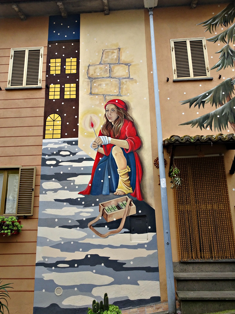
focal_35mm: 26
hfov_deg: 53.1
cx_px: 117
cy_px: 159
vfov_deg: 67.3
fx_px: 235
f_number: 3.5
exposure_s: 1/200
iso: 80
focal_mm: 4.1
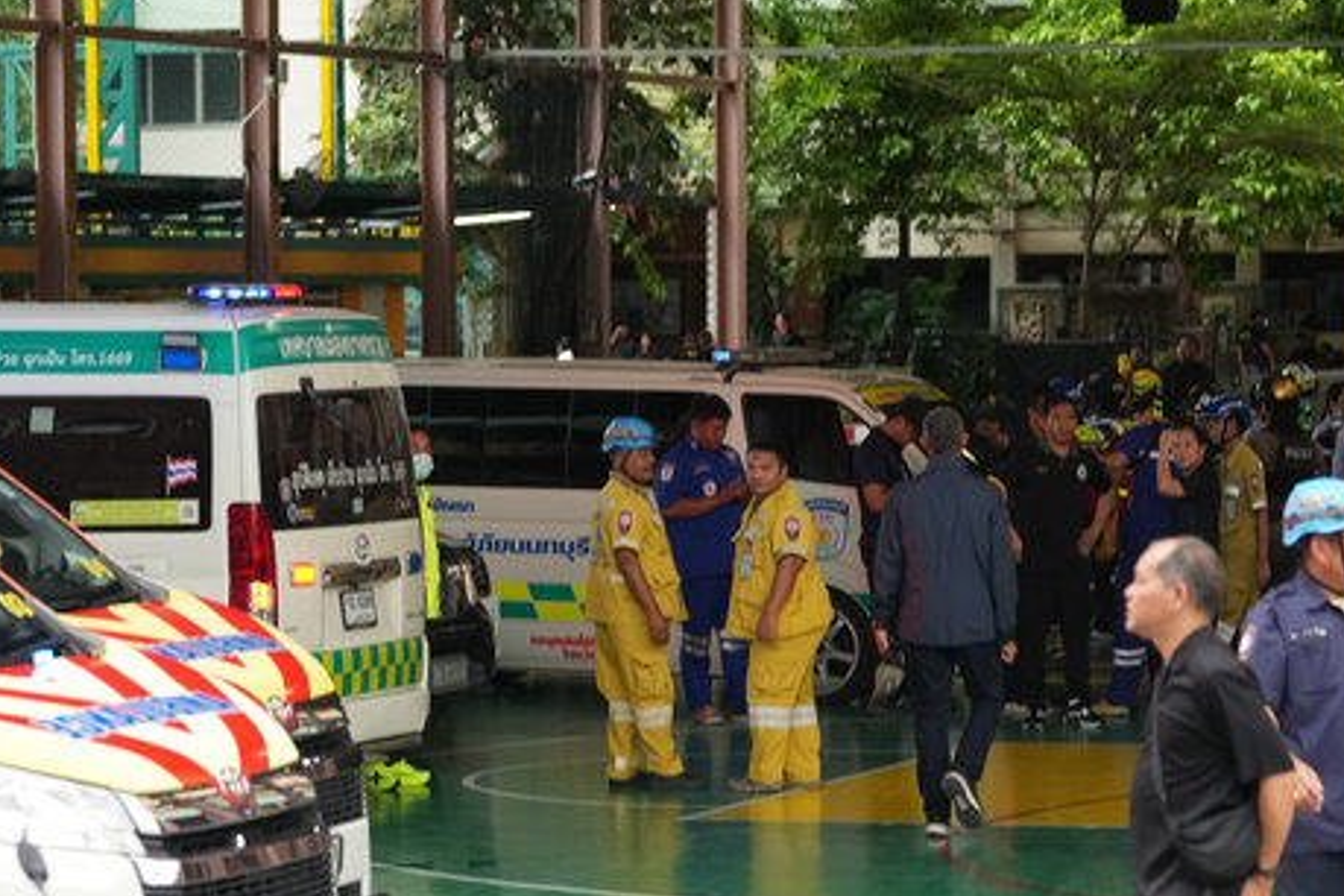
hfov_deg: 11.8
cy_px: 606
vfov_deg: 7.9
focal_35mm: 174
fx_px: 6495
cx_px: 527
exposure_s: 1/1000
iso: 1250
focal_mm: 78
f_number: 2.8
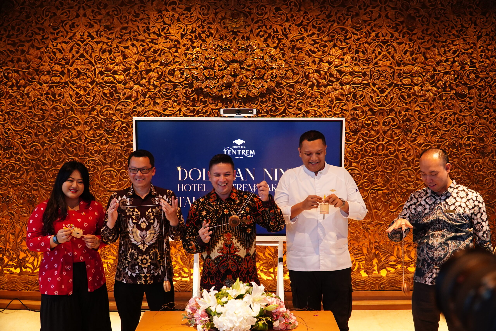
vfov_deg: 34.2
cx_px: 248
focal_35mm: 39
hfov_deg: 49.6
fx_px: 537
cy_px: 166
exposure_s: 1/80
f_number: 4
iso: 2000
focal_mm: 26
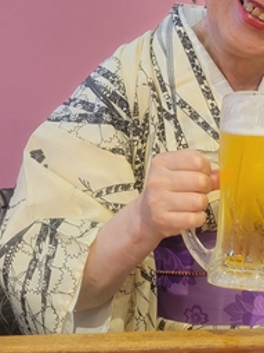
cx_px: 210
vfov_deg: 36.0
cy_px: 133
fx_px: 539
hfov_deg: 27.0
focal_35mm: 53
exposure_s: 1/40
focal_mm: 5.4
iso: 400
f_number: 1.8
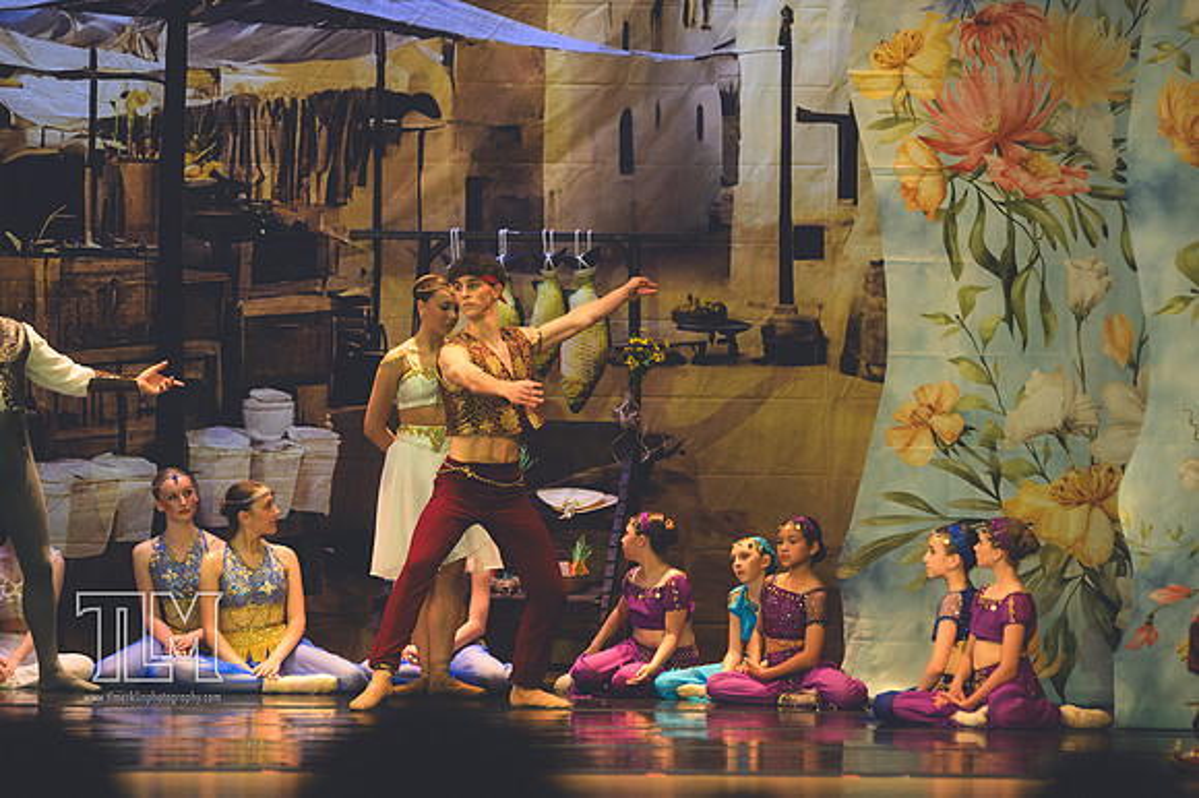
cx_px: 600
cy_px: 399
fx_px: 8221
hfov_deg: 8.3
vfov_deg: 5.6
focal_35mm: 247
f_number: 2.8
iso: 1400
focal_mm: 165
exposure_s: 1/500
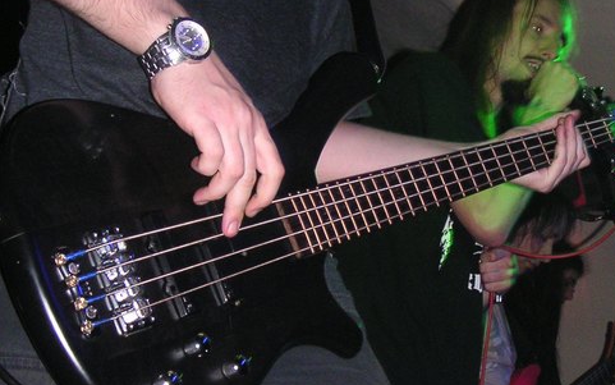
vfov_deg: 19.4
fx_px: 1123
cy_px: 220
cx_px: 346
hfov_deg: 30.6
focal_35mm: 67
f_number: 2.8
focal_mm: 6
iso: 160
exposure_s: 1/45
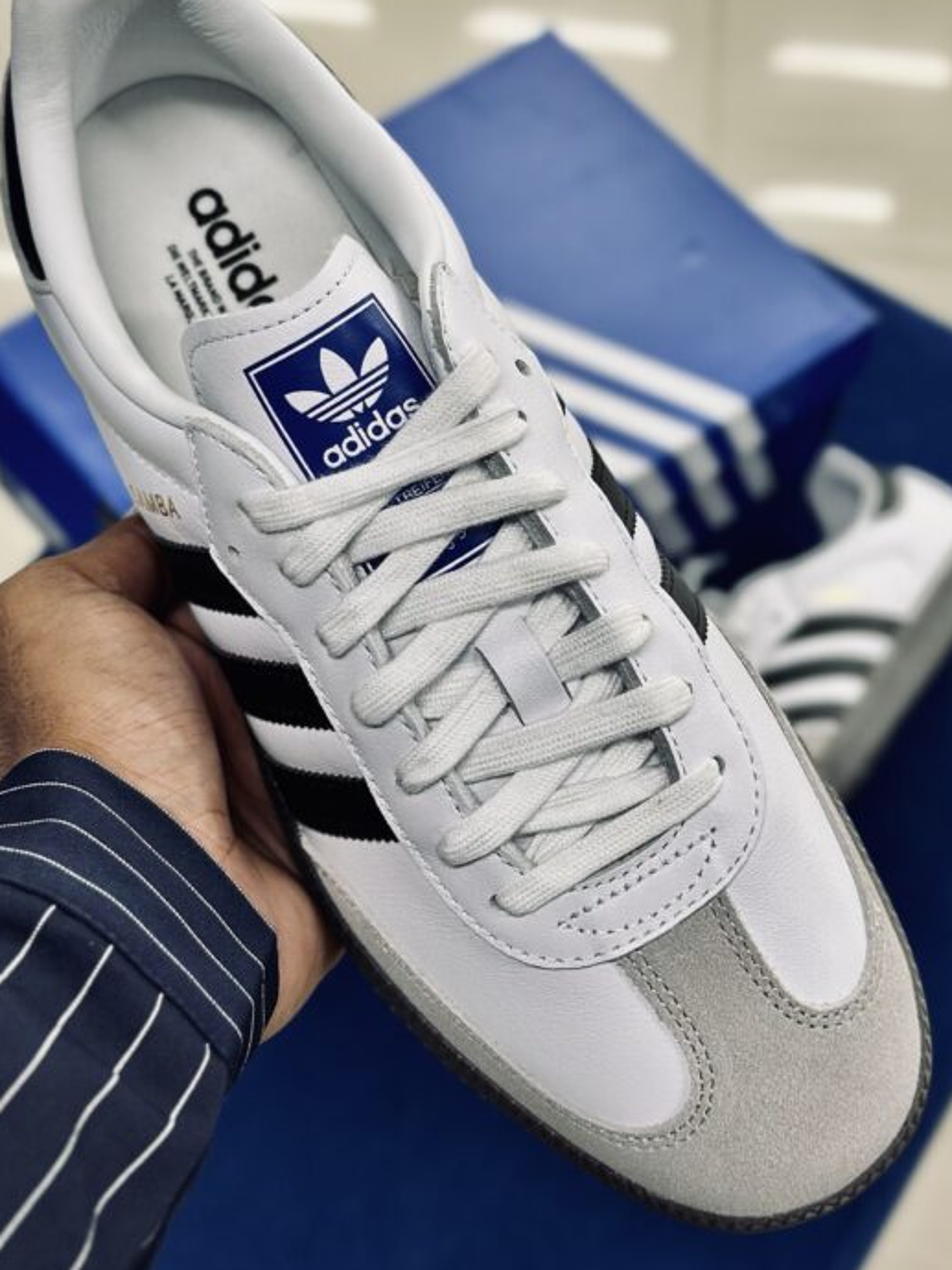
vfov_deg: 29.8
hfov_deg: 22.6
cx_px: 523
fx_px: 2383
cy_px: 576
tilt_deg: -56.2
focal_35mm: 65
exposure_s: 1/130
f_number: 1.78
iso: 64
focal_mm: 6.86
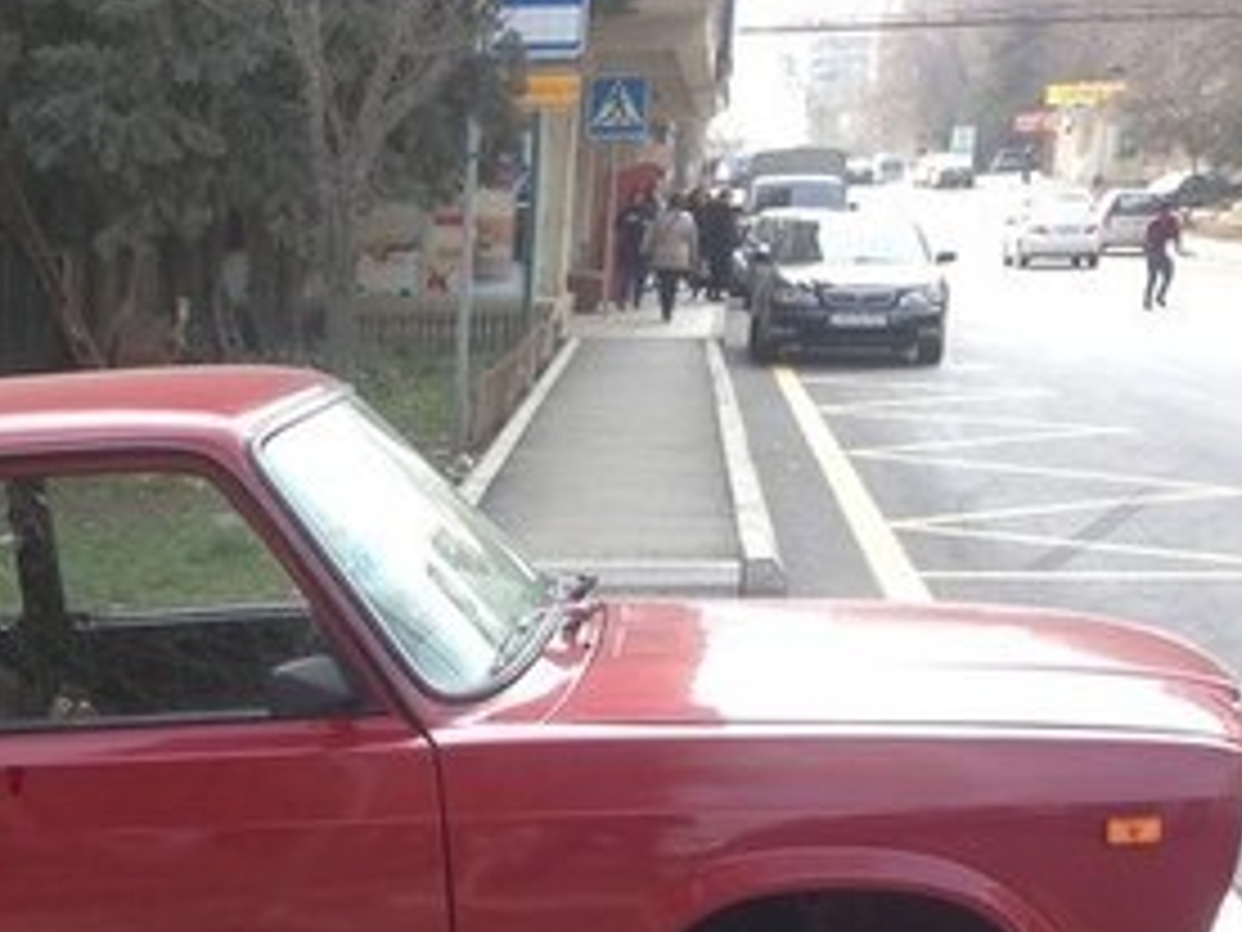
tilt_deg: -17.1
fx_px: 2834
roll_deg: -1.6
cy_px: 1051
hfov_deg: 23.7
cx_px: 0
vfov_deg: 17.9
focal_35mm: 79
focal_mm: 4.12
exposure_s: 1/263
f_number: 2.4
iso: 50
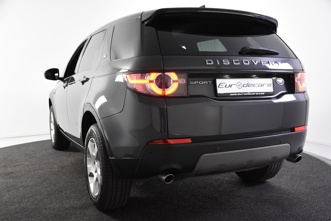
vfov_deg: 36.9
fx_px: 331
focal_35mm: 36
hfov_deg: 53.1
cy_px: 110
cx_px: 166
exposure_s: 1/60
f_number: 5
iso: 1600
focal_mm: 24
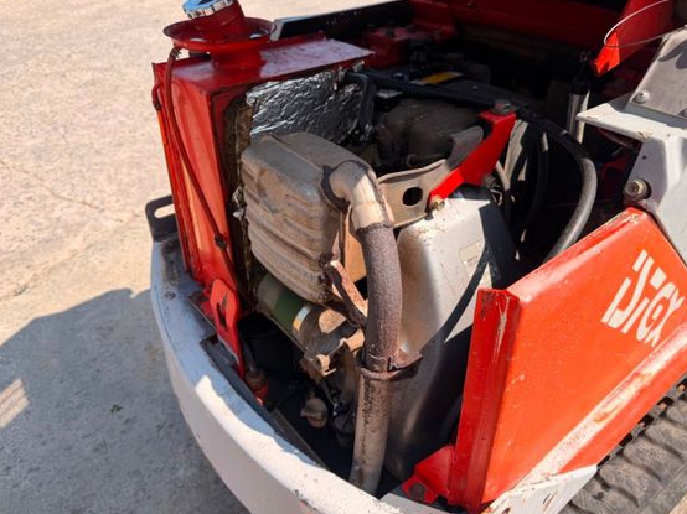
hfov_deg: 67.3
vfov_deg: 53.0
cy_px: 243
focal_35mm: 26
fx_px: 516
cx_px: 344
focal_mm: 6.76
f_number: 1.78
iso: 80
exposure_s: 1/2907
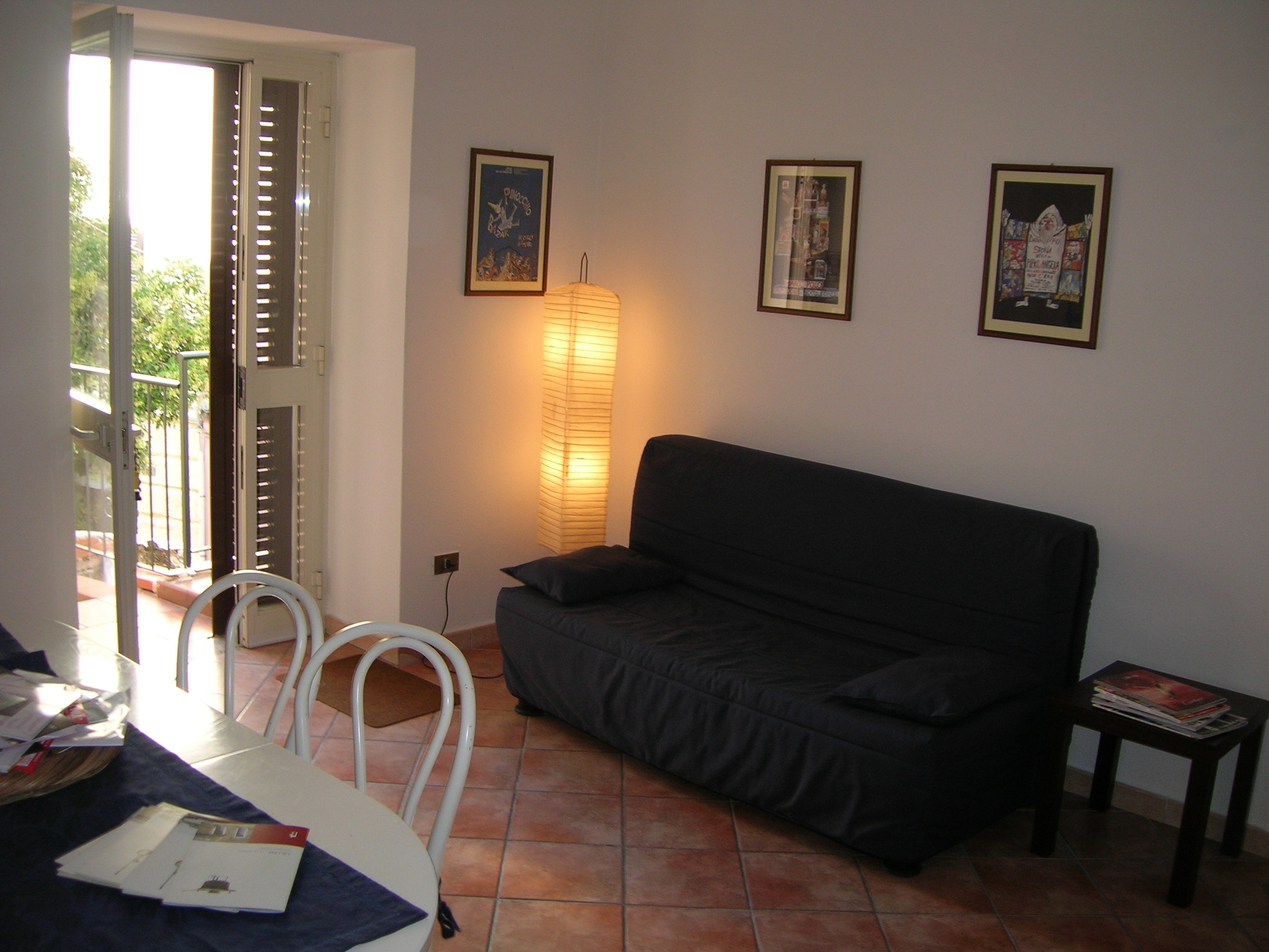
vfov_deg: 41.8
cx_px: 634
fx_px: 1246
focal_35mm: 34
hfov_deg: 54.0
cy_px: 476
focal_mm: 5.7
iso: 50
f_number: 2.9
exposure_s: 1/30
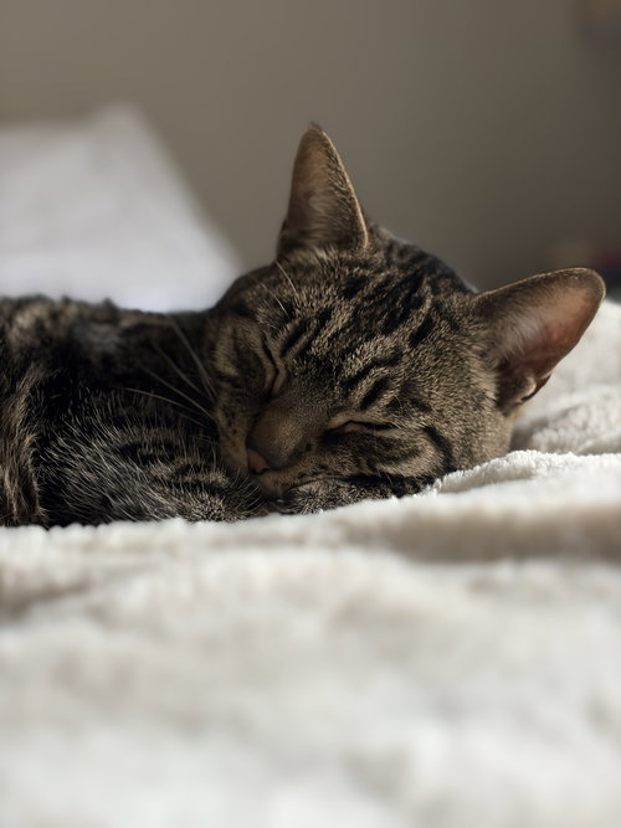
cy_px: 414
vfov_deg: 36.8
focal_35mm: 52
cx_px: 310
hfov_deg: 28.0
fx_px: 1244
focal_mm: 5.96
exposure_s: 1/60
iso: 125
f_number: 1.6
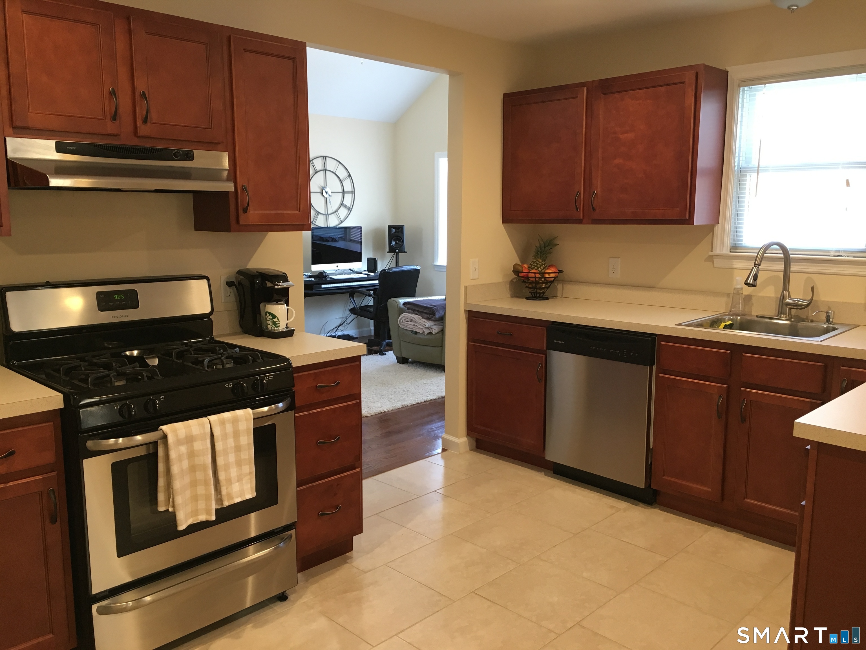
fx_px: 726
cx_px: 433
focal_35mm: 29
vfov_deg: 48.2
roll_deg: -0.2
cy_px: 325
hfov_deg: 61.7
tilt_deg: -8.7
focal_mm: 4.15
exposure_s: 1/33
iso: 100
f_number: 2.2
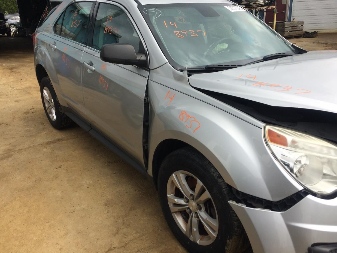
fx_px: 292
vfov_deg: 46.8
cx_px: 168
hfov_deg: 60.0
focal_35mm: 30
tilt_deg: -16.6
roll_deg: +1.6
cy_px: 122
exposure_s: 1/1466
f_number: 2.2
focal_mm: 4.15
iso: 32
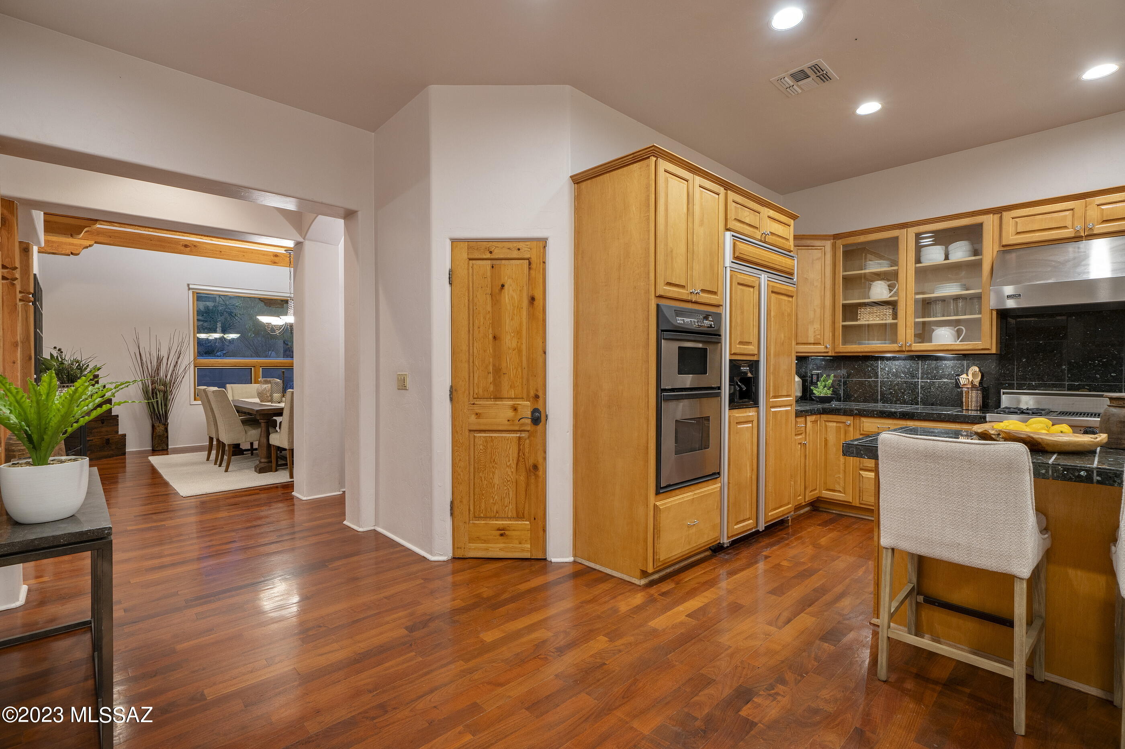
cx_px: 562
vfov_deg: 73.7
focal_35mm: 16
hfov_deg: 96.7
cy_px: 374
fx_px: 500
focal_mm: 16
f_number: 9
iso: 200
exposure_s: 1
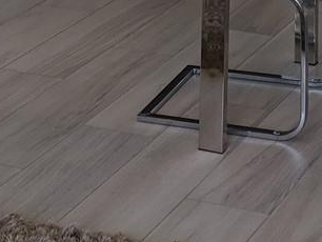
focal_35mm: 141
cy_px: -227
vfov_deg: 9.9
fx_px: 1313
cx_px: 263
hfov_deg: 13.9
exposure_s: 1/120
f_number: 1.8
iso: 58
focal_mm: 4.44
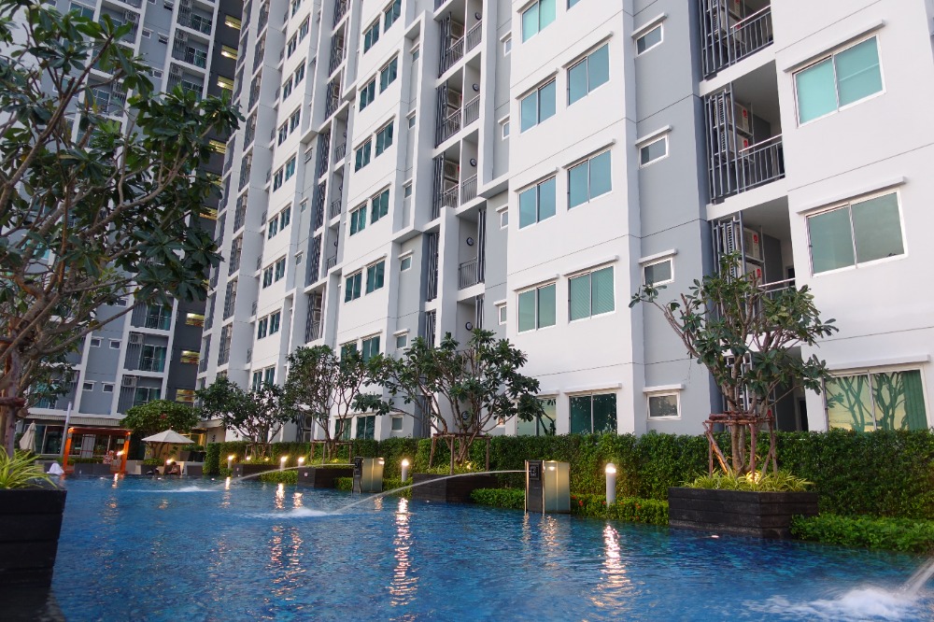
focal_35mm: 24
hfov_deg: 73.8
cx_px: 467
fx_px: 622
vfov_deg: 53.1
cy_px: 311
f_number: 2.2
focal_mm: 8.8
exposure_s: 1/30
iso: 125
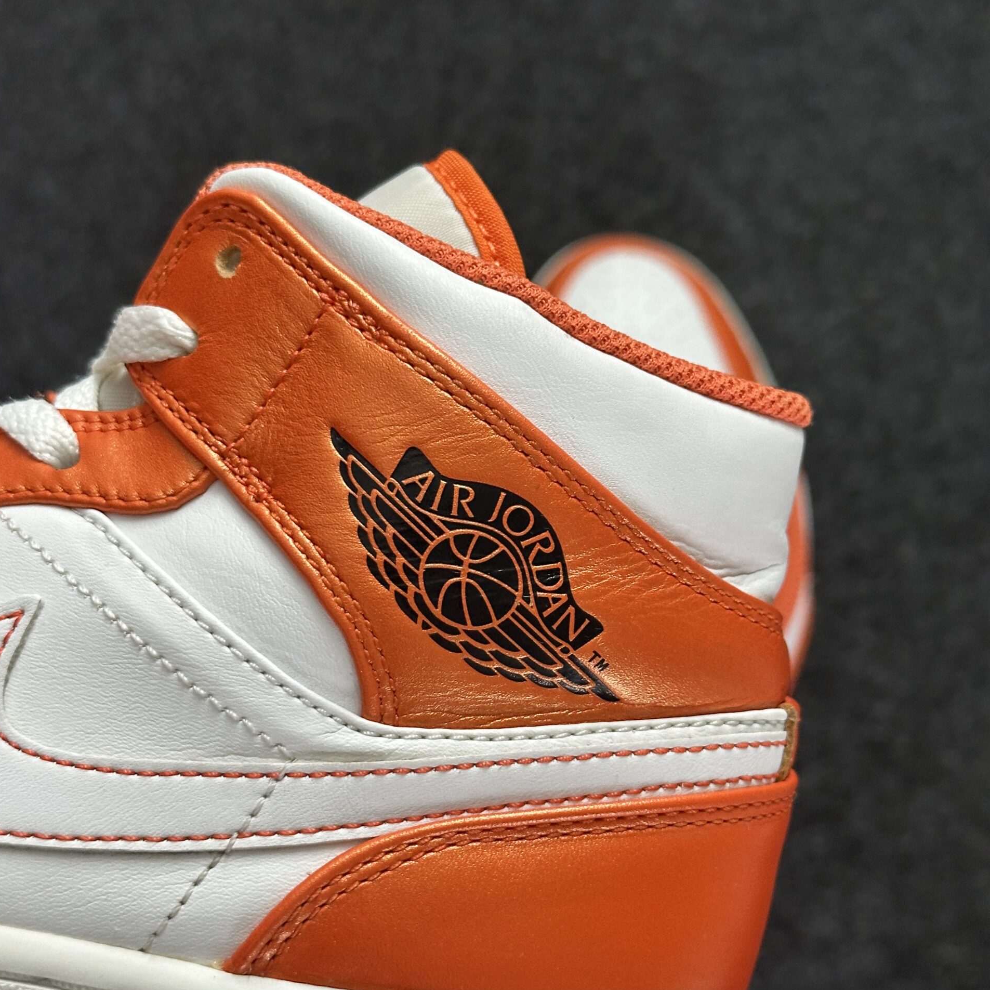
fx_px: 1844
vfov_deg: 30.0
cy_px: 589
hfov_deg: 30.0
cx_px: 493
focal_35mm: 57
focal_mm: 6.86
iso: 160
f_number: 1.78
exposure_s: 1/50
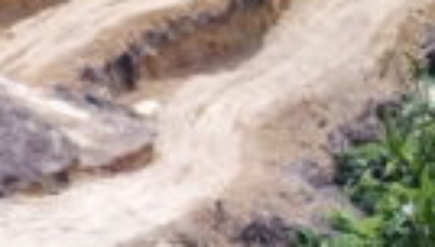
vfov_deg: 5.6
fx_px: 2496
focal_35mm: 216
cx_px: -1049
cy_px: 237
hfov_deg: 7.9
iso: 100
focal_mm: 4.7
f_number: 2.2
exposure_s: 1/847
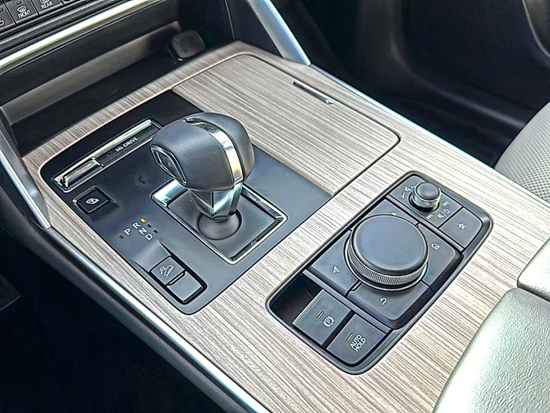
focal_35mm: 25
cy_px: 206
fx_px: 397
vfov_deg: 54.9
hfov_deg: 69.4
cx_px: 275
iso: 80
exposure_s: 1/358
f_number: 1.78
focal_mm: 6.86
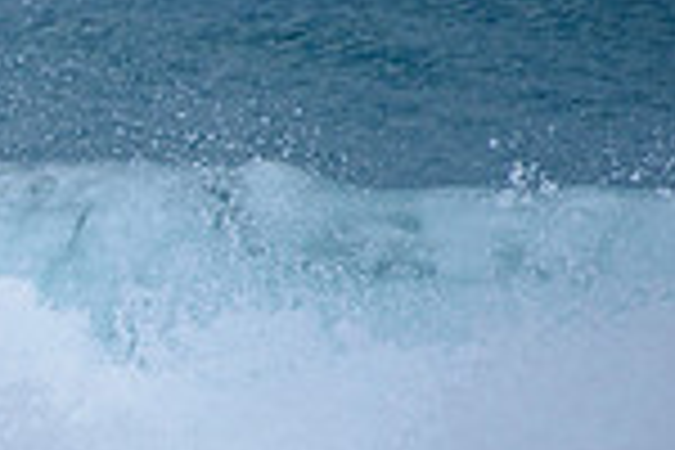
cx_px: -621
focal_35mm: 1930
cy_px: 389
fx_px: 36185
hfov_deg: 1.1
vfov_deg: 0.7
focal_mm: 500
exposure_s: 1/2000
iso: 250
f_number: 5.6
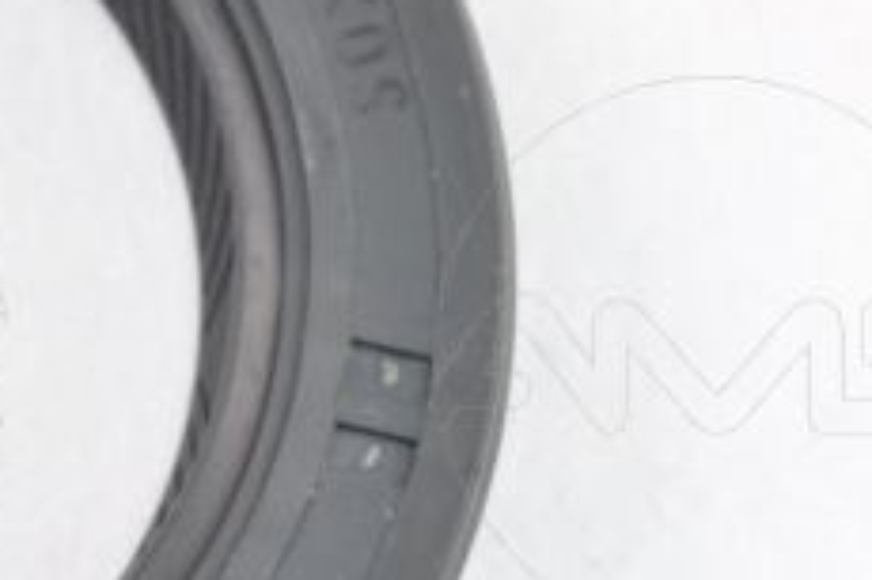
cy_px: 317
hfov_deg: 7.1
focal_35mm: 287
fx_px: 6940
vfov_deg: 4.8
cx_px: -330
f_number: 14
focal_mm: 55
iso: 200
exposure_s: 2
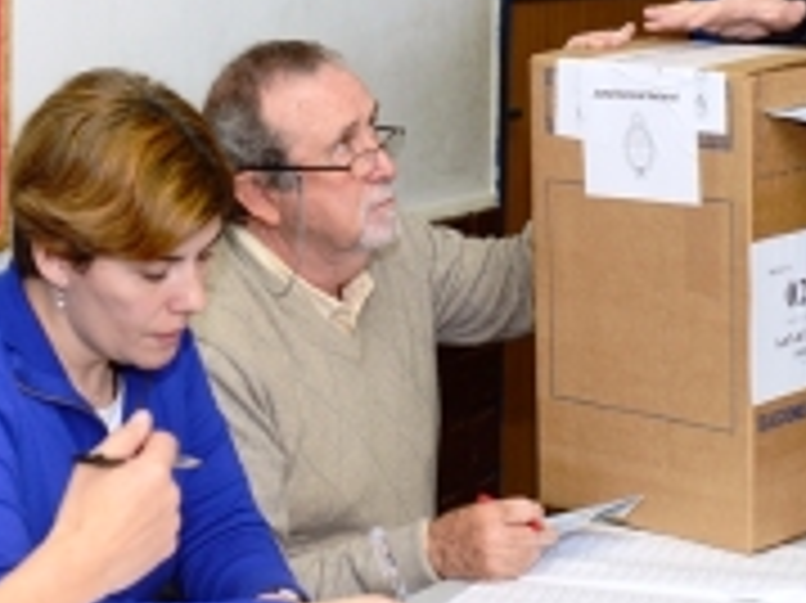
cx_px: 612
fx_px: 2466
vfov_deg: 13.9
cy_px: 106
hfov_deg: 18.4
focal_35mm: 106
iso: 640
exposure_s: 1/100
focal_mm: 44
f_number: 4.5
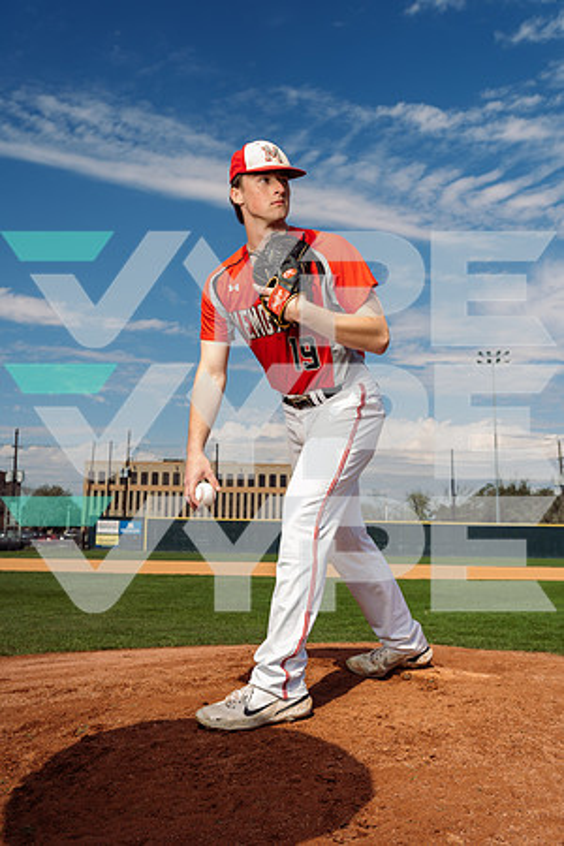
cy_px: 423
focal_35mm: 32
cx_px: 282
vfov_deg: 58.7
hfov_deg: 41.1
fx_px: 752
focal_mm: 32
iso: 64
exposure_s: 1/250
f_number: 7.1
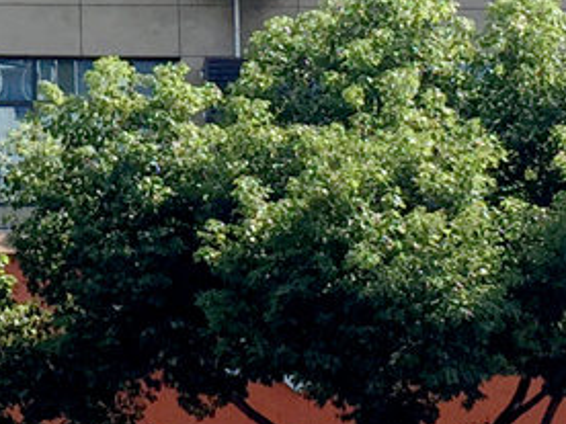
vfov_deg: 8.3
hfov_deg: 11.2
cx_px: 89
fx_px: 2861
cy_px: -237
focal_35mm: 175
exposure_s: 1/1582
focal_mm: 4.15
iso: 32
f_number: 2.2
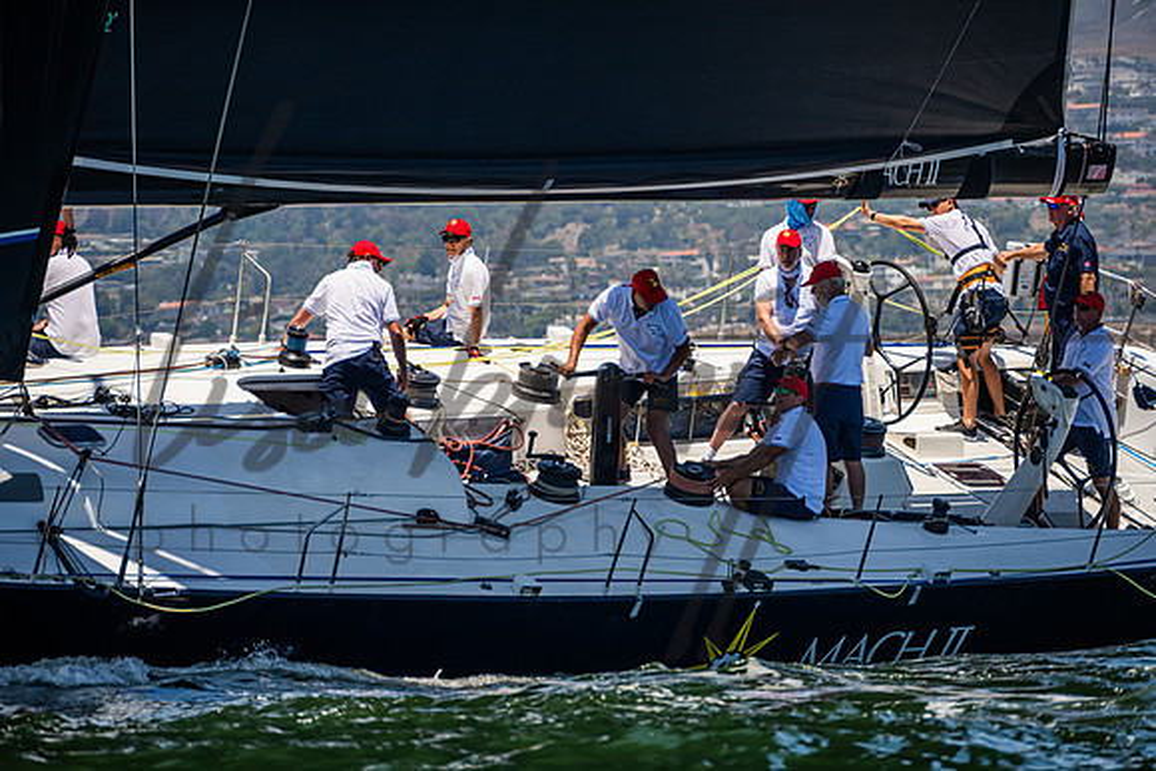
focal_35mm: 310
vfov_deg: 4.4
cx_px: 578
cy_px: 386
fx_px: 9956
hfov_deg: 6.6
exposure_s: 1/1600
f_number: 8
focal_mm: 310
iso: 400
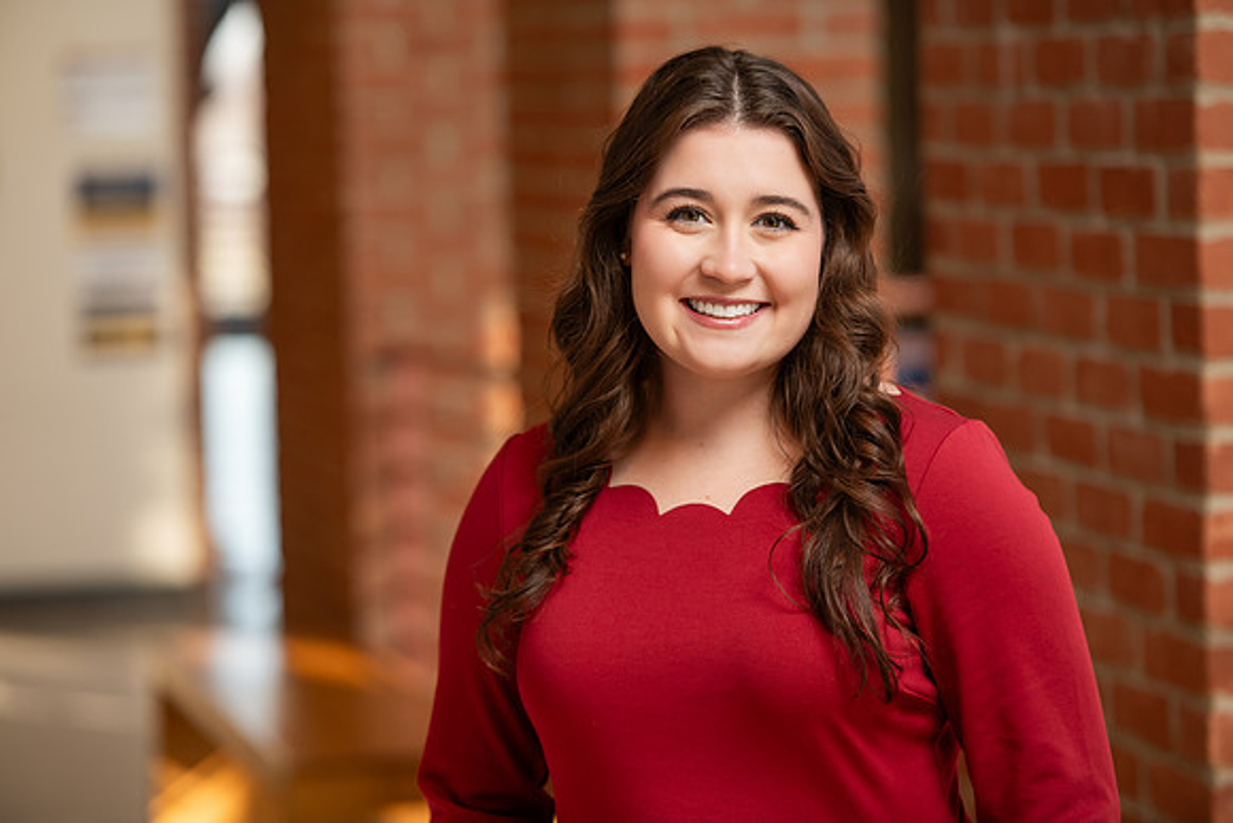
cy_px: 412
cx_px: 616
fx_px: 4625
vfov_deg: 10.2
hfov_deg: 15.2
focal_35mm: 135
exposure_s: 1/250
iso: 320
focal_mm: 135
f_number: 3.2
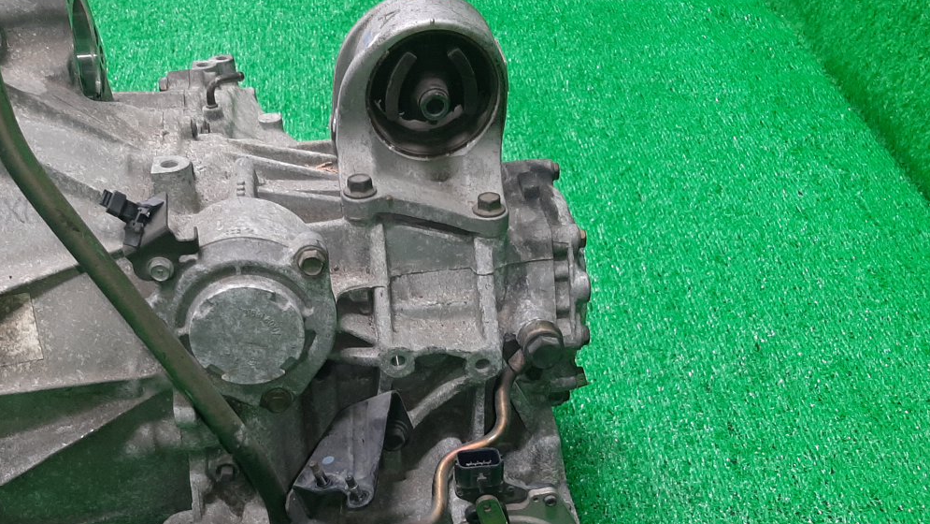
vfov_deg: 28.4
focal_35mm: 41
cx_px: 372
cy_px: 421
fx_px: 1011
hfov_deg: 49.1
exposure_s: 1/50
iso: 119
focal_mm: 3.93
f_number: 1.7
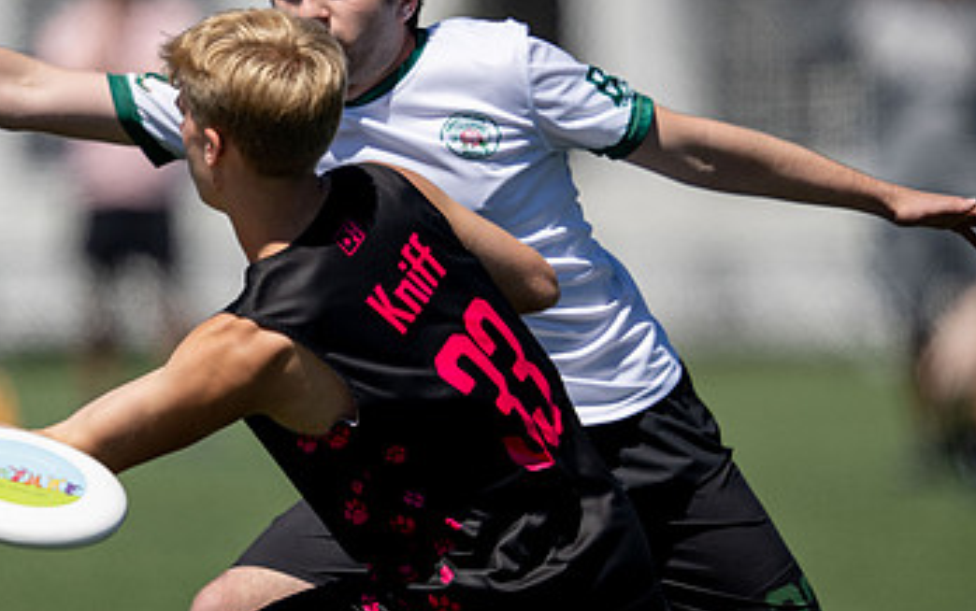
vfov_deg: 1.4
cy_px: 189
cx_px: 586
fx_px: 25898
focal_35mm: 973
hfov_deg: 2.2
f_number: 2.8
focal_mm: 400
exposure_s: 1/3200
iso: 64
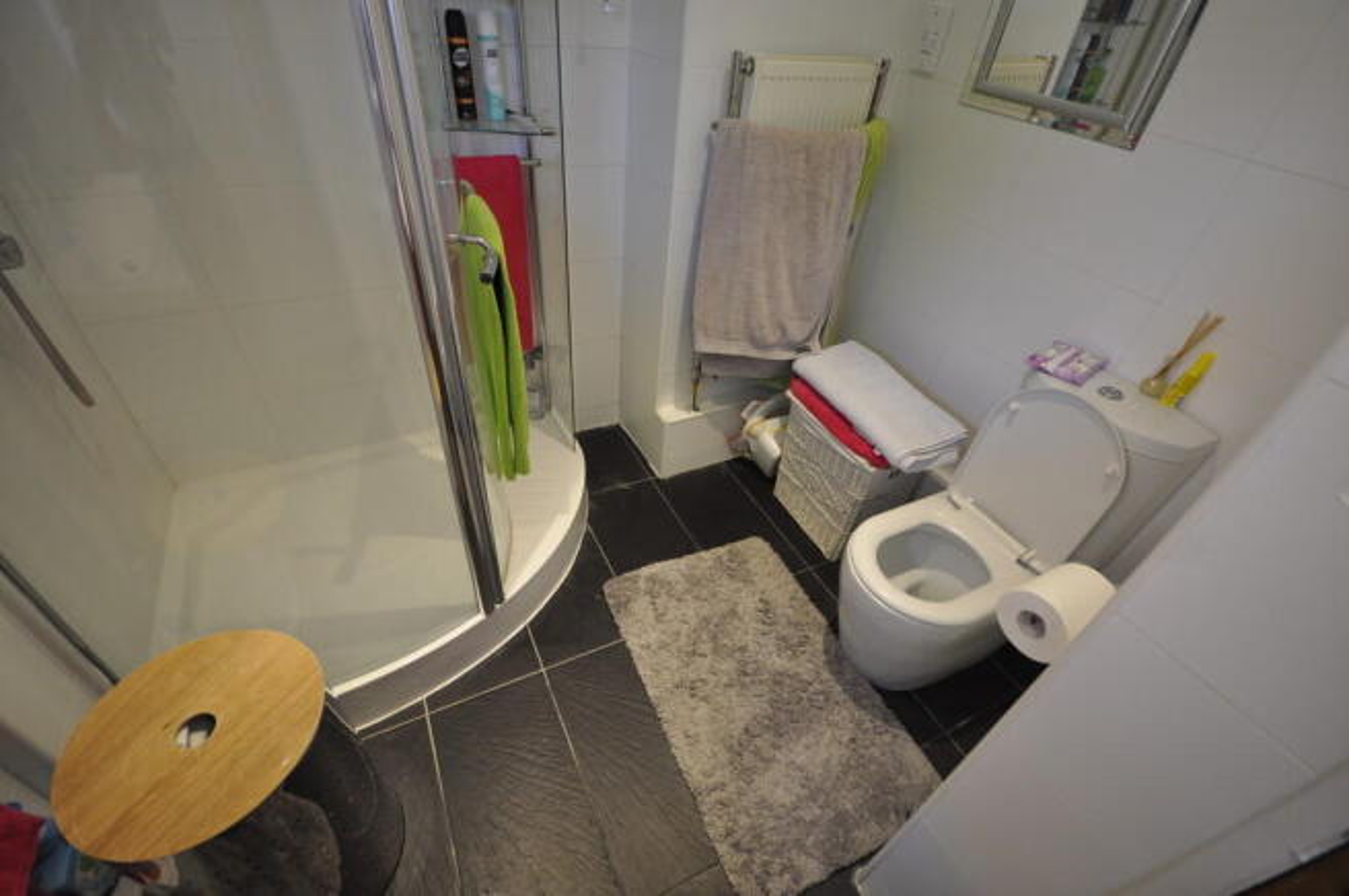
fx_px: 562
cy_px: 448
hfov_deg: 100.4
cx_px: 674
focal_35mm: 15
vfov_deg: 77.2
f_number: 4
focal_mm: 10
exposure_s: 1/25
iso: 400
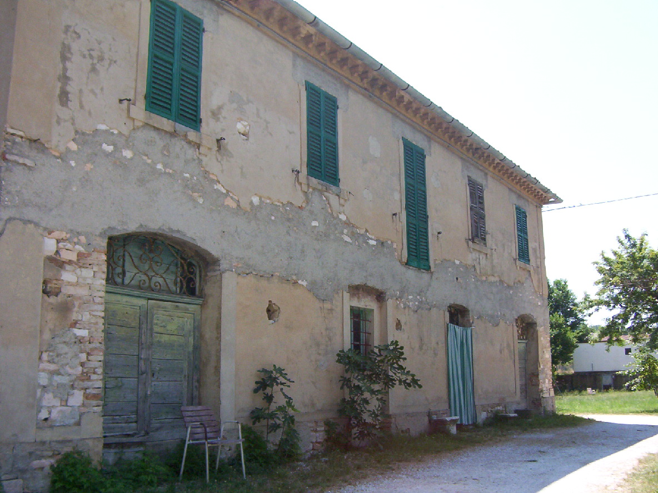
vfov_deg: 39.7
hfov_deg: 51.4
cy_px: 246
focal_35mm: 36
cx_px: 329
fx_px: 684
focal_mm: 5.54
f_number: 2.76
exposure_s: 1/997
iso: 100
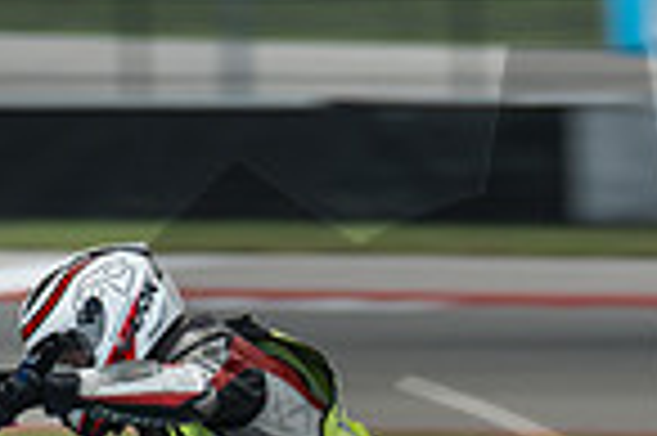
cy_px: 596
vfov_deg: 1.3
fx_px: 19177
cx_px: 576
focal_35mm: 1052
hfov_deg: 2.0
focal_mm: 176.7
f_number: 4.8
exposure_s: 1/320
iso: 160
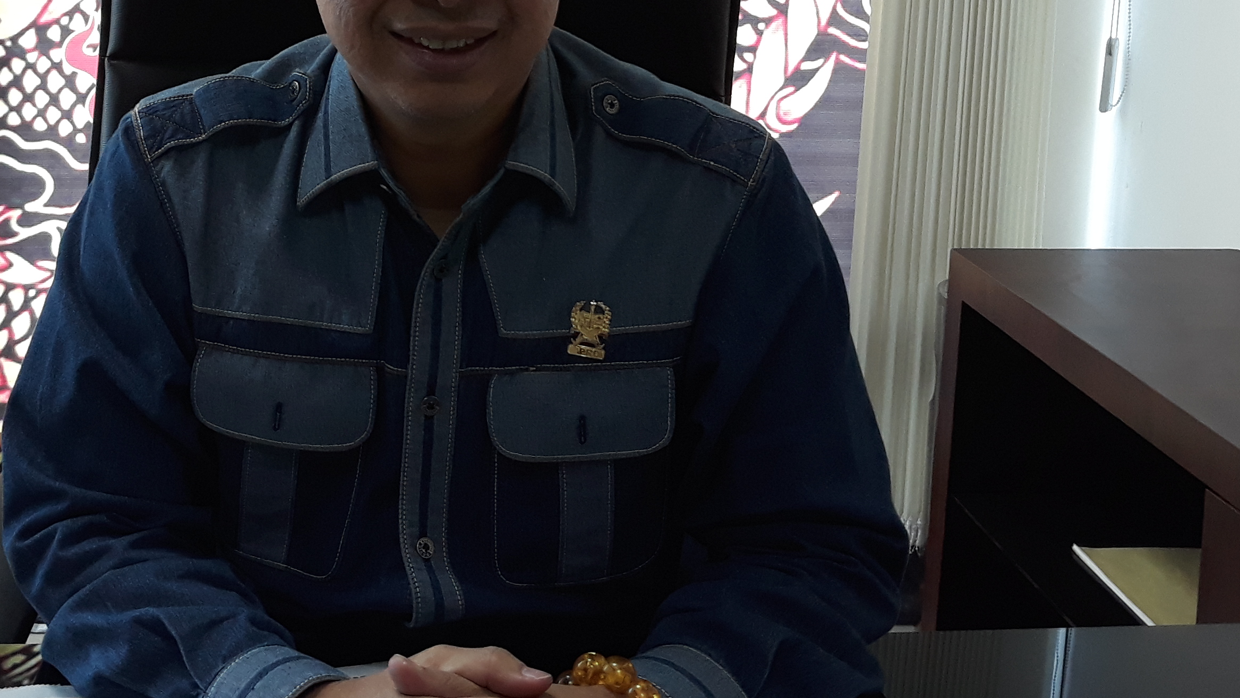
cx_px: 374
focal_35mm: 52
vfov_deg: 22.6
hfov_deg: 39.2
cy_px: 104
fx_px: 1710
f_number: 1.7
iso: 80
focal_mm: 3.71
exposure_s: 1/50
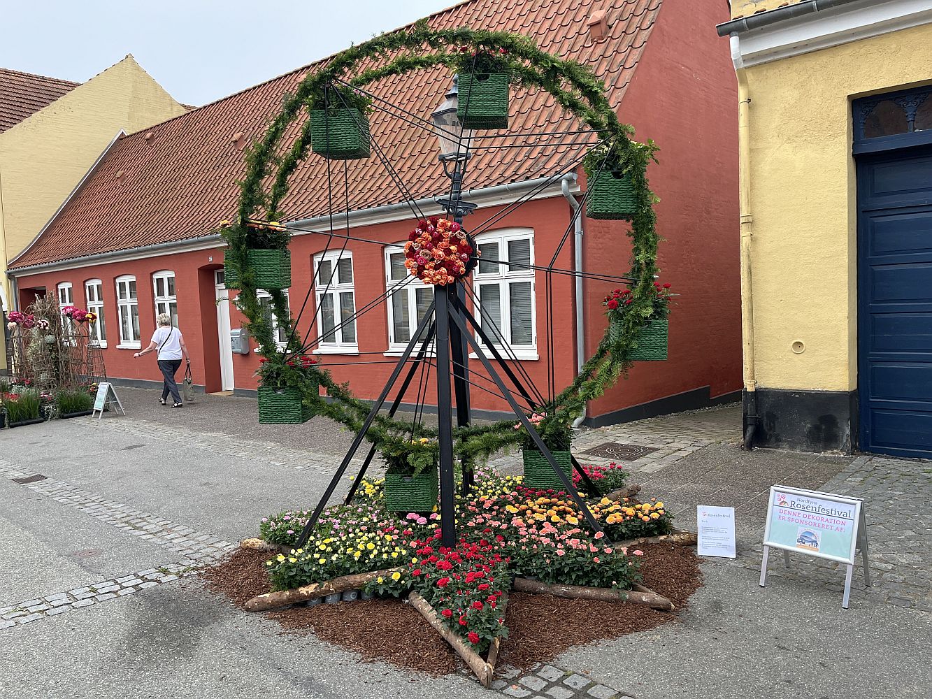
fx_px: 700
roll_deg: +2.4
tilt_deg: -4.7
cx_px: 466
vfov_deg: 53.1
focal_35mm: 26
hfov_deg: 67.3
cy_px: 350
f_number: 1.6
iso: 50
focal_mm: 5.1
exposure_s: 1/605
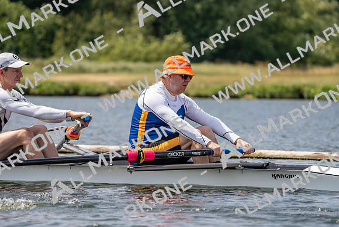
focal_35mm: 284
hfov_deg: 7.3
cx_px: 170
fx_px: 2675
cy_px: 114
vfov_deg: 4.8
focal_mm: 284
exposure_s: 1/1600
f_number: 5.6
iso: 200
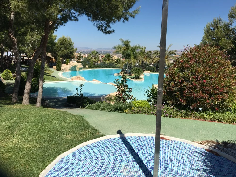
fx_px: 198
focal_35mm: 29
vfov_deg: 48.2
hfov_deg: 61.7
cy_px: 88
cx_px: 118
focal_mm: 4.15
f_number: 2.2
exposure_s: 1/2404
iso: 25
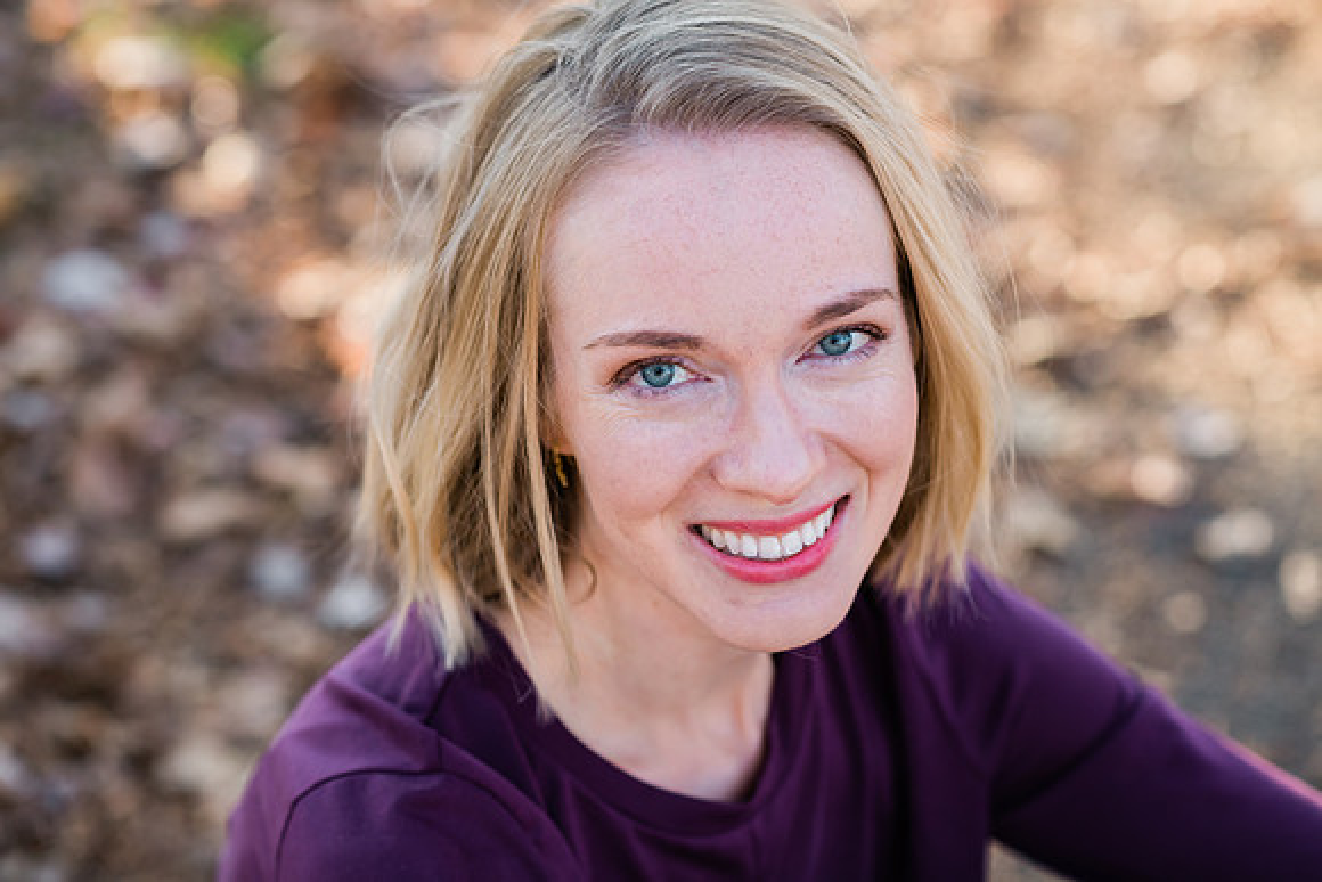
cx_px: 661
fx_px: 3122
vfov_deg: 16.1
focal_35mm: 85
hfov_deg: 23.9
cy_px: 441
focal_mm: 85
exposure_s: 1/320
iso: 200
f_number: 3.2
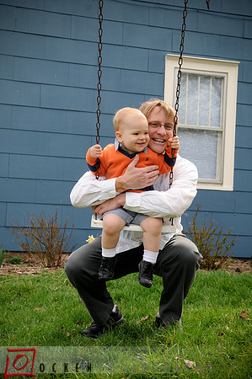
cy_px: 190
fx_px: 600
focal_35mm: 57
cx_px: 126
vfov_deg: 35.1
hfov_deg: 23.7
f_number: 6.3
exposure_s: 1/250
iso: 200
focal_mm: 38
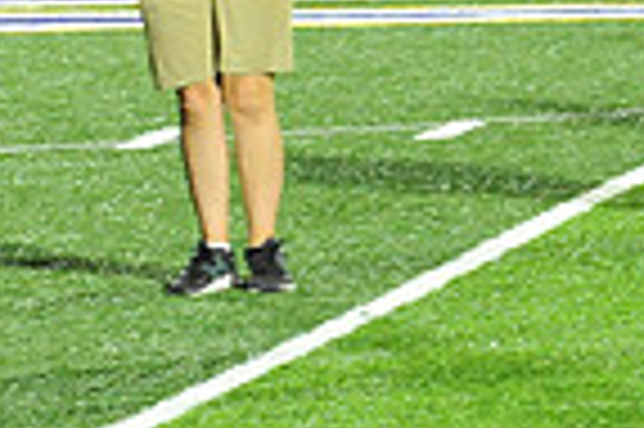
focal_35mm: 325
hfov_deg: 6.2
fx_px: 5807
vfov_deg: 4.2
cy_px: 45
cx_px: 1293
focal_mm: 80
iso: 5000
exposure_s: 1/250
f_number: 5.6
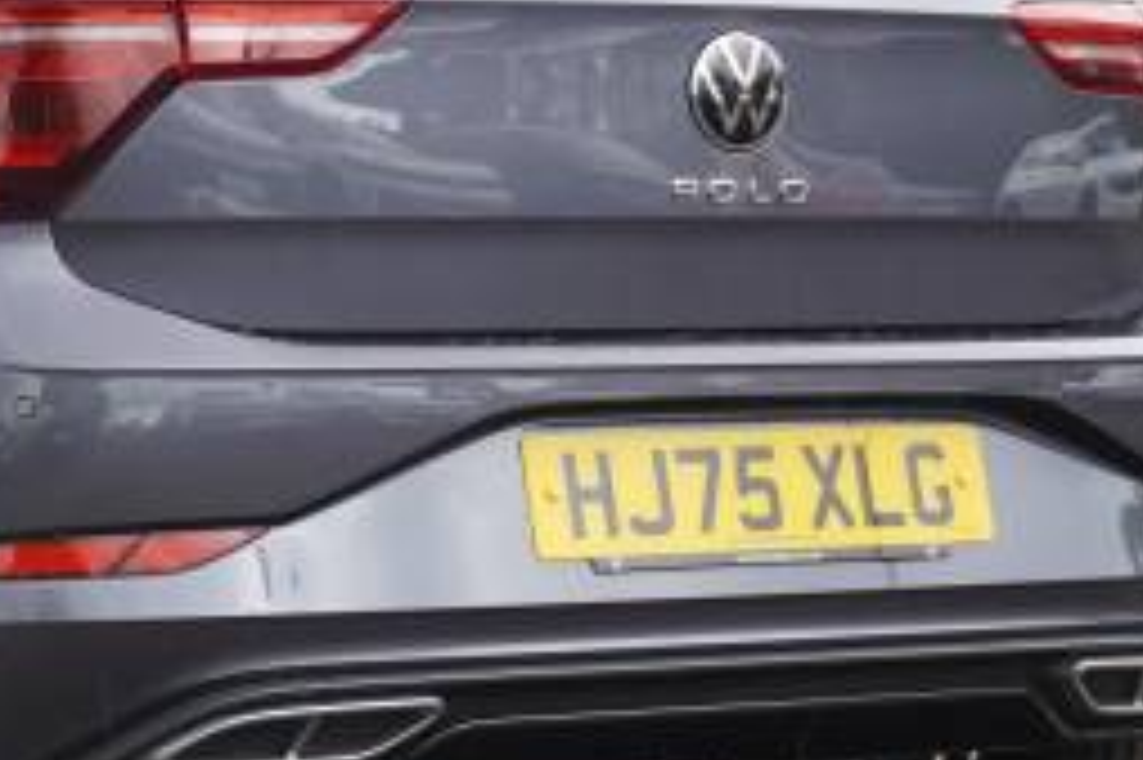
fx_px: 4672
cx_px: 90
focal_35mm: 147
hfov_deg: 13.8
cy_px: 261
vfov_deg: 9.3
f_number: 5.6
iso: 400
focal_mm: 39
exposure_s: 1/160
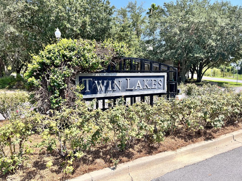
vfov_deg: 53.1
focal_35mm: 26
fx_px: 182
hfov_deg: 67.3
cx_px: 121
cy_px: 90
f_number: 1.6
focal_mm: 5.1
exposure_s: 1/1389
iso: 50
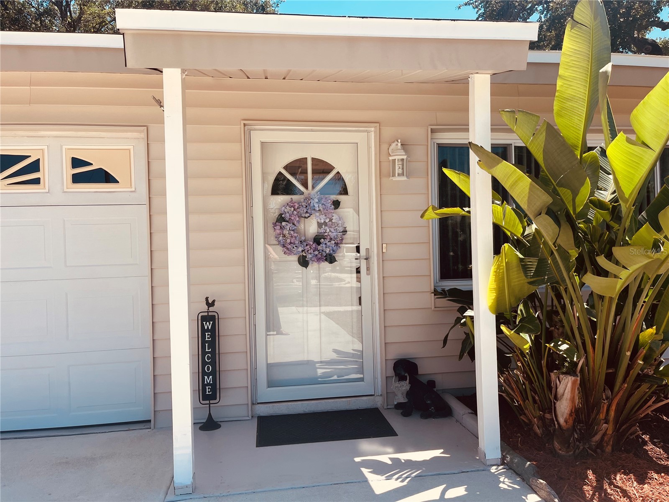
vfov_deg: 53.1
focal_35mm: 26
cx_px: 334
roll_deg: +1.9
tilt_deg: -0.1
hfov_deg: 67.3
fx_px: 502
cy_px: 251
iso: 50
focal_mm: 5.1
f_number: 1.6
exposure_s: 1/2179
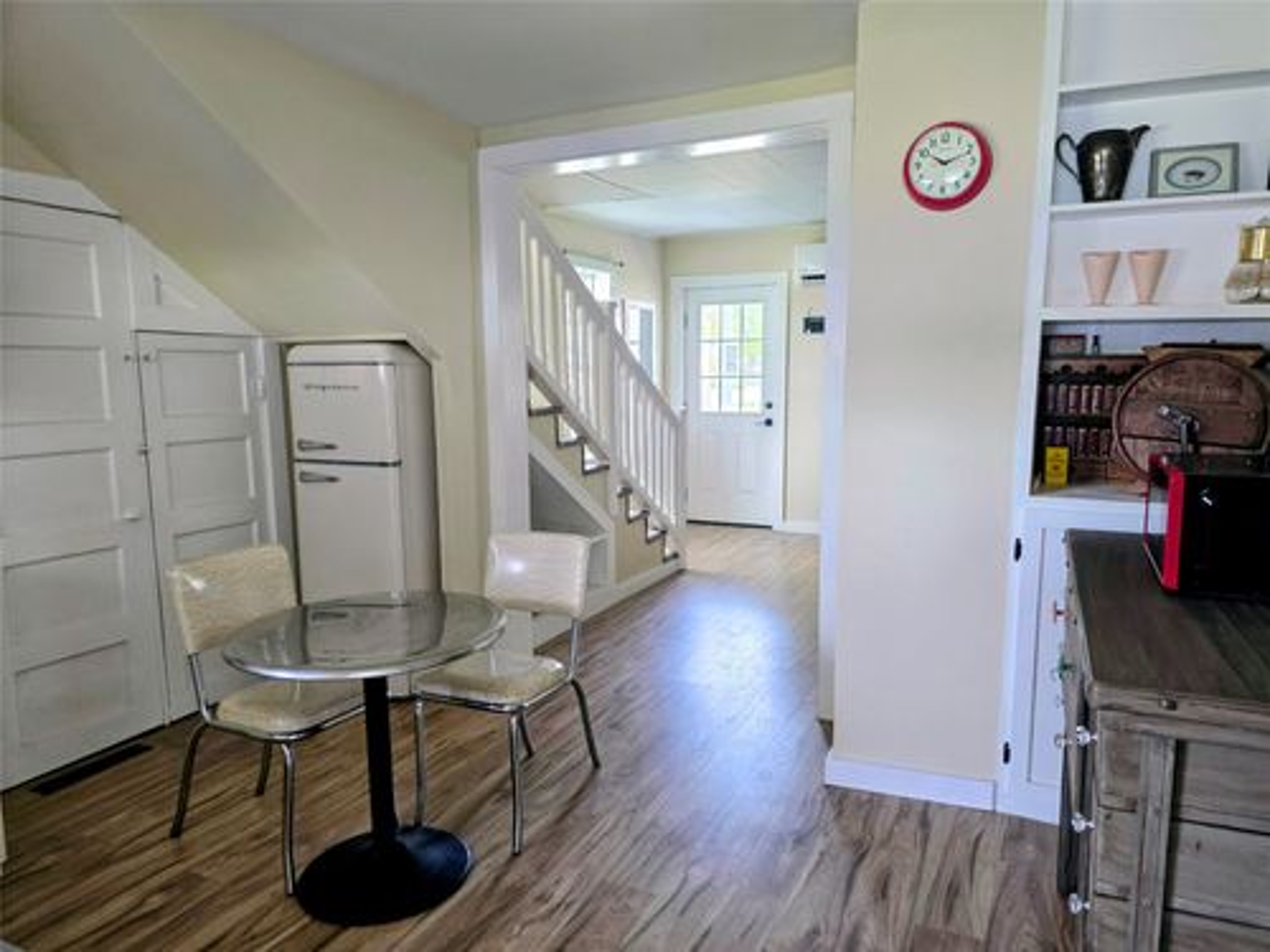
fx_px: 844
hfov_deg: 73.9
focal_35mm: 23
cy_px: 476
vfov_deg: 58.9
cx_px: 635
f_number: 1.7
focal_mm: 6.3
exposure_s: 1/120
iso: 320
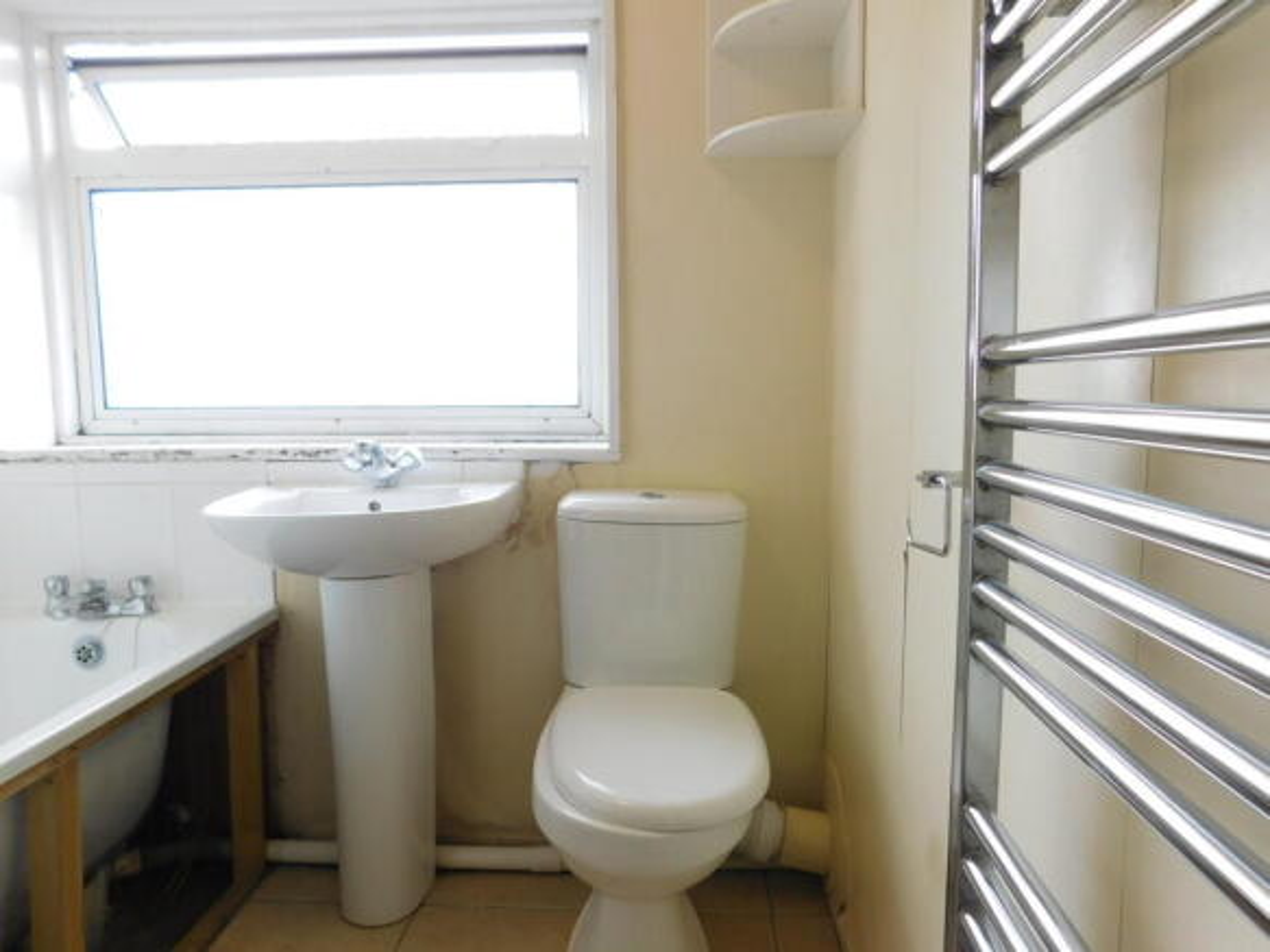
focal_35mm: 23
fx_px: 844
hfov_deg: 73.9
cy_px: 476
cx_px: 635
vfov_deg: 58.9
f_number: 3
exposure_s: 1/30
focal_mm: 4
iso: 125
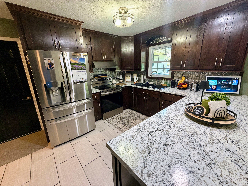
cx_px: 124
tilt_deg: -14.6
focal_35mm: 14
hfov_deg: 102.1
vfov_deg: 85.7
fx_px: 100
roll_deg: +2.2
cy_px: 93
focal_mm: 2.22
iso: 250
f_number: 2.2
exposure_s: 1/60
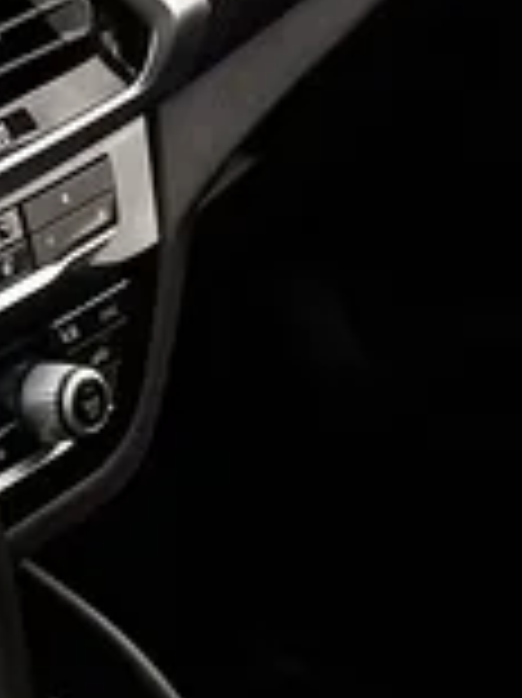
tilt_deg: -28.9
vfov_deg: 7.9
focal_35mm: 248
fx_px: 4993
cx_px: -202
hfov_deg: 5.9
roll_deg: +2.0
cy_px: 739
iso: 160
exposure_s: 1/60
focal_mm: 6.86
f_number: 1.78
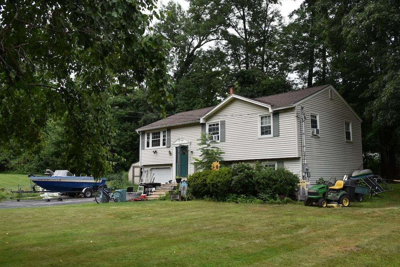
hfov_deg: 55.1
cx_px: 200
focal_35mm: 34
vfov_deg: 38.4
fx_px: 383
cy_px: 134
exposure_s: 1/250
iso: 200
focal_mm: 23
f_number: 7.1
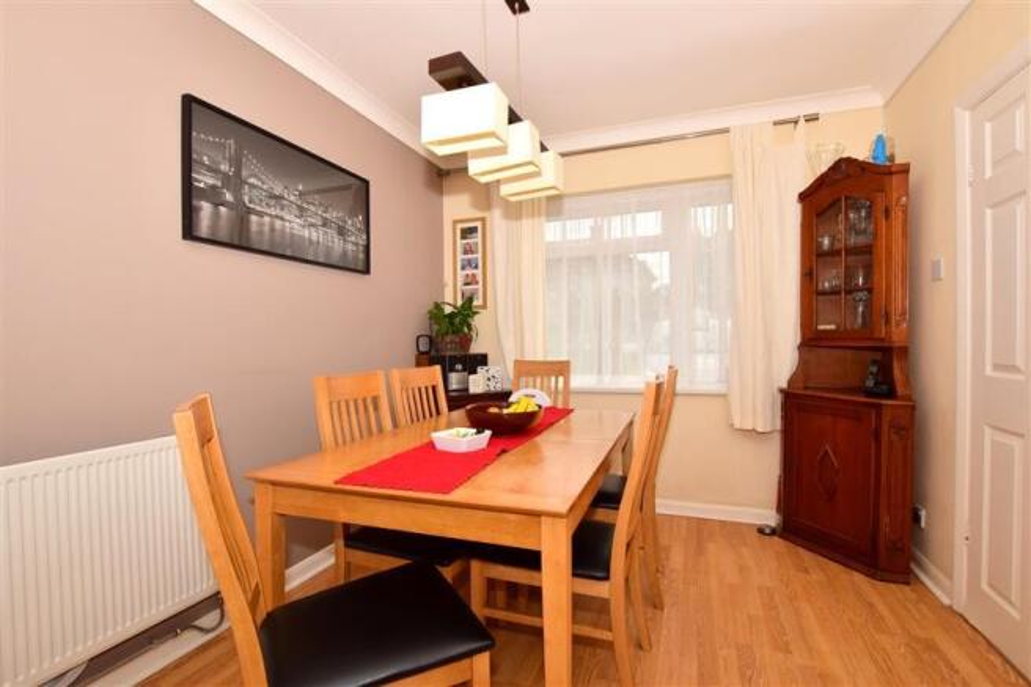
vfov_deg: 77.3
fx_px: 429
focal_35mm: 15
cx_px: 516
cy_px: 344
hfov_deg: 100.4
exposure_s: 1/200
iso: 200
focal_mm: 10
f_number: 13
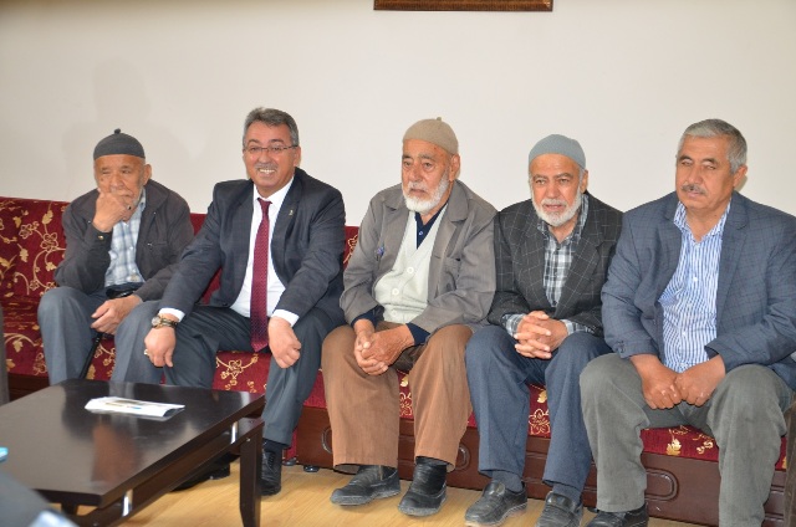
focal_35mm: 63
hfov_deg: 32.0
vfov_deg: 21.5
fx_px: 1390
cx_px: 398
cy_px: 264
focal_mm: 42
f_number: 4.8
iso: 800
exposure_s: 1/60
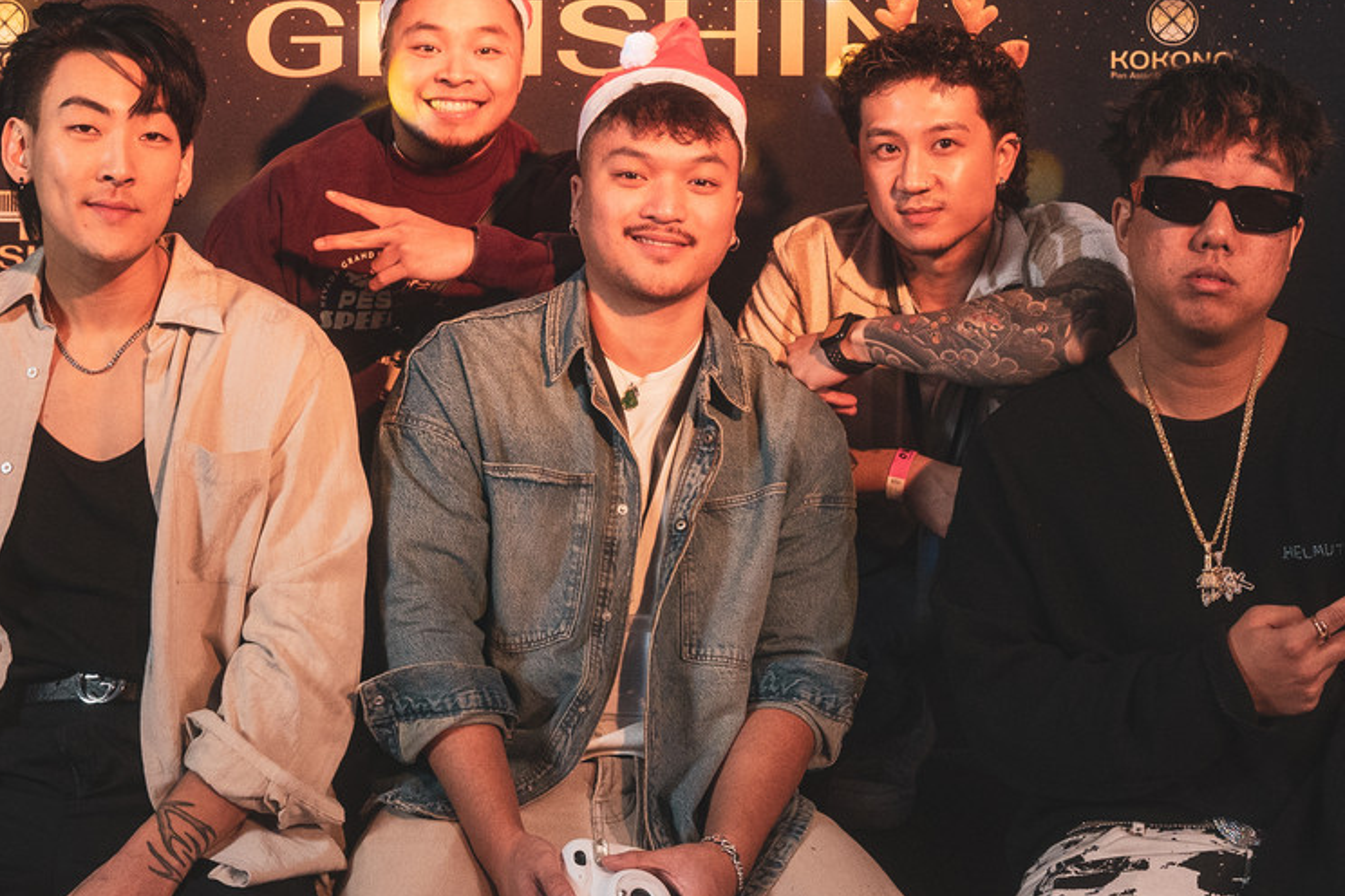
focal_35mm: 55
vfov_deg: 24.5
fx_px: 2055
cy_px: 324
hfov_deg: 36.2
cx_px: 622
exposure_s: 1/100
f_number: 4
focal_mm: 24
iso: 2000
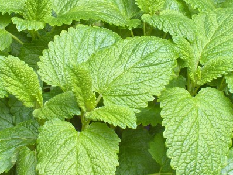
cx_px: 132
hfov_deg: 10.5
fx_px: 1266
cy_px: 95
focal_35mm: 188
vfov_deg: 7.9
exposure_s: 1/156
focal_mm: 24
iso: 100
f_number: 4.9
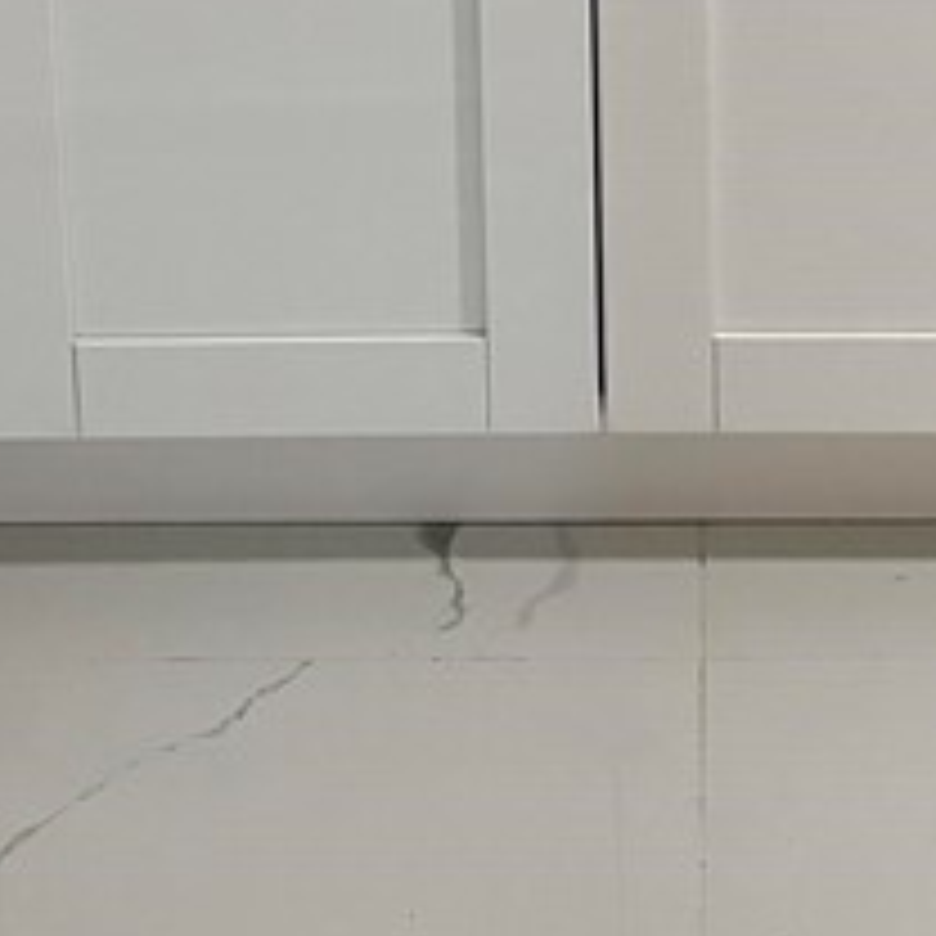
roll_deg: +0.7
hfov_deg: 15.4
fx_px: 3457
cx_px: 644
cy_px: -855
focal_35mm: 113
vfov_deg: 13.5
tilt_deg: -13.2
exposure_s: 1/60
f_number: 1.6
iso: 400
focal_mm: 5.96
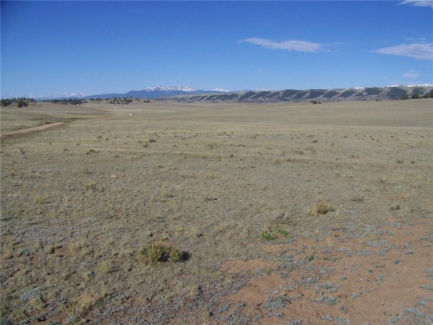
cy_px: 162
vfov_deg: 39.7
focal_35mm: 36
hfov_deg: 51.4
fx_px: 450
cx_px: 216
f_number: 4
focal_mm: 5.85
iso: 64
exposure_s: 1/800
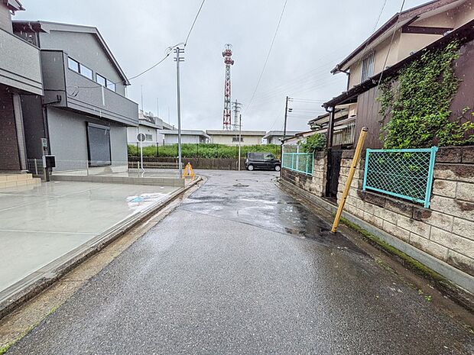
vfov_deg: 85.7
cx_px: 237
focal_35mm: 14
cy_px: 178
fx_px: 192
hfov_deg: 102.1
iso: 50
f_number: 2.2
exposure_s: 1/484
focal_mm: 1.83
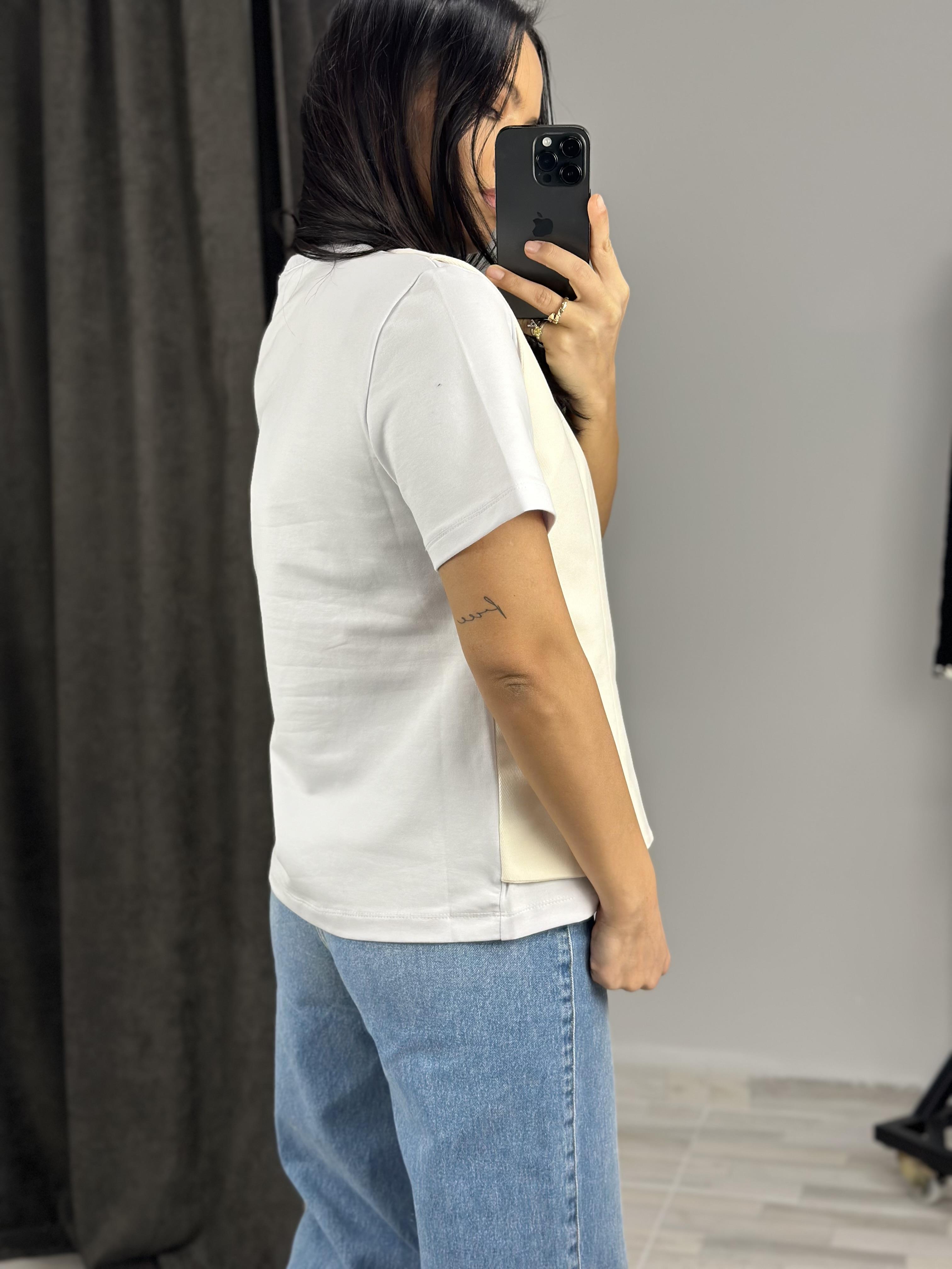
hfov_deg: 30.3
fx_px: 1760
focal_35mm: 48
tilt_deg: -24.9
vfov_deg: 39.7
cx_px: 476
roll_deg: +2.3
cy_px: 634
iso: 80
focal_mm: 6.86
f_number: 1.78
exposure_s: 1/100
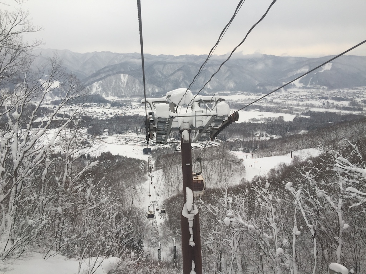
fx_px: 307
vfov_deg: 48.2
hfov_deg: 61.7
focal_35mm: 29
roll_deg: +2.4
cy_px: 137
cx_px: 183
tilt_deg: -15.0
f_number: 2.2
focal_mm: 4.15
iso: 32
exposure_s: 1/344
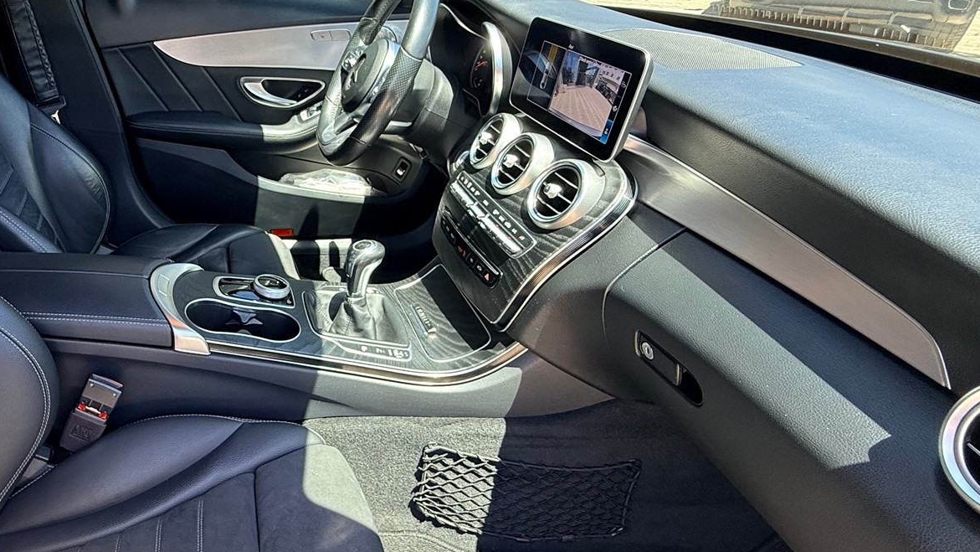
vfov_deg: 45.9
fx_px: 650
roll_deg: -0.3
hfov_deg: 69.4
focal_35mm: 25
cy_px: 300
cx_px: 252
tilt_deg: -30.2
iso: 125
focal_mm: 2.22
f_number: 2.2
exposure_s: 1/99
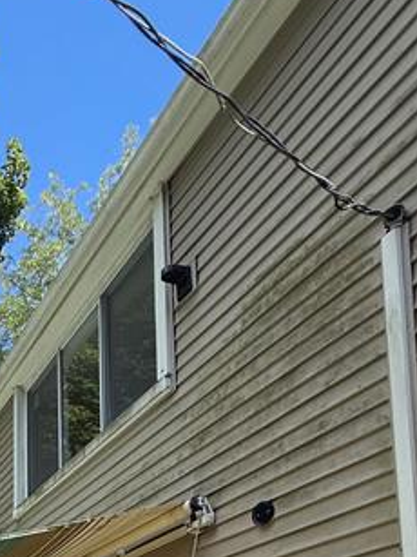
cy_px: 671
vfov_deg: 38.5
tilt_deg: +4.1
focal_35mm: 35
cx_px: -103
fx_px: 563
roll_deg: -2.4
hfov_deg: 32.4
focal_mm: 2.22
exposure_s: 1/564
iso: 50
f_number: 2.2
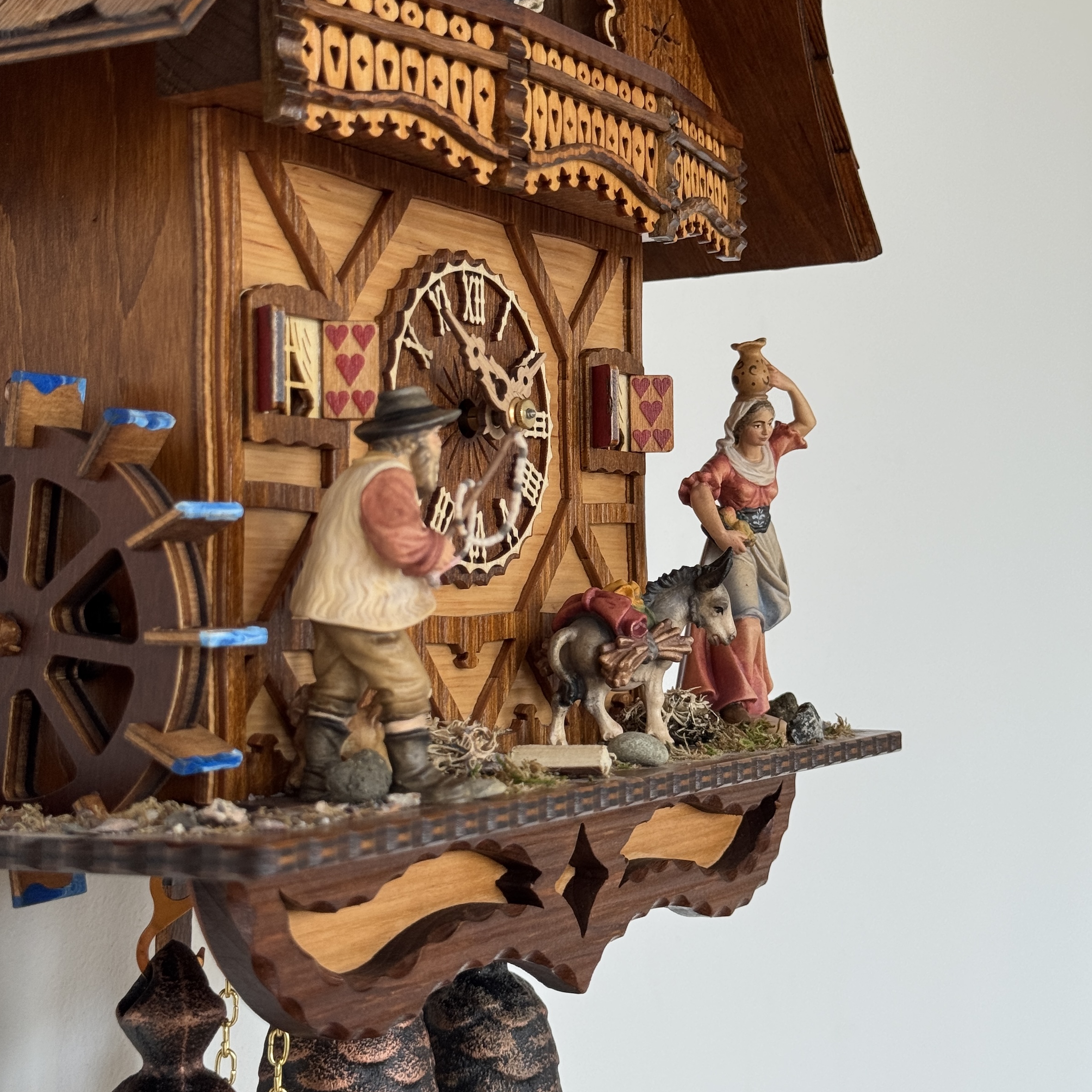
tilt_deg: +3.6
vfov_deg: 29.5
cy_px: 452
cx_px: 544
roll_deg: +0.1
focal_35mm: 58
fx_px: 2070
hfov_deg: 29.6
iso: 50
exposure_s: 1/121
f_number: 1.78
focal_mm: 6.76
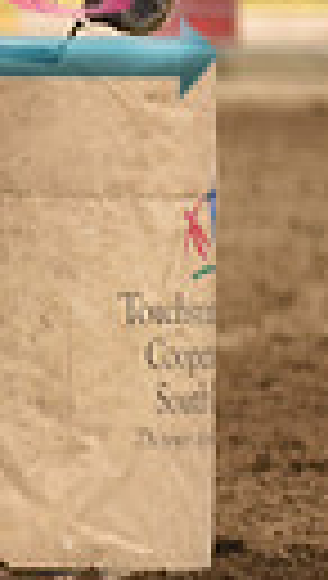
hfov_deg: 1.8
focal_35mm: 658
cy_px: 52
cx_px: -674
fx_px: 10128
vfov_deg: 3.3
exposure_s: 1/4000
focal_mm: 140
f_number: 2.8
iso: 800
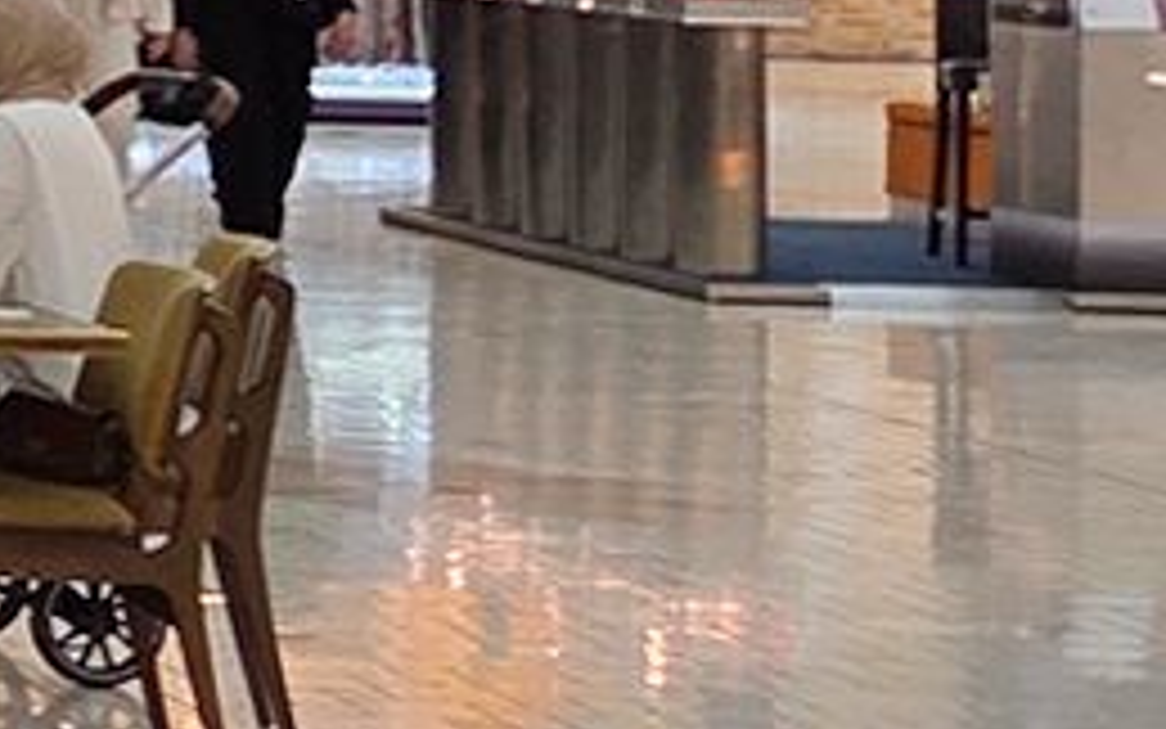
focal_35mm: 188
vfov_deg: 6.9
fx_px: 5975
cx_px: -2323
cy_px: -428
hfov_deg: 9.0
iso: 64
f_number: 1.8
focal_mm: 5.4
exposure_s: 1/100
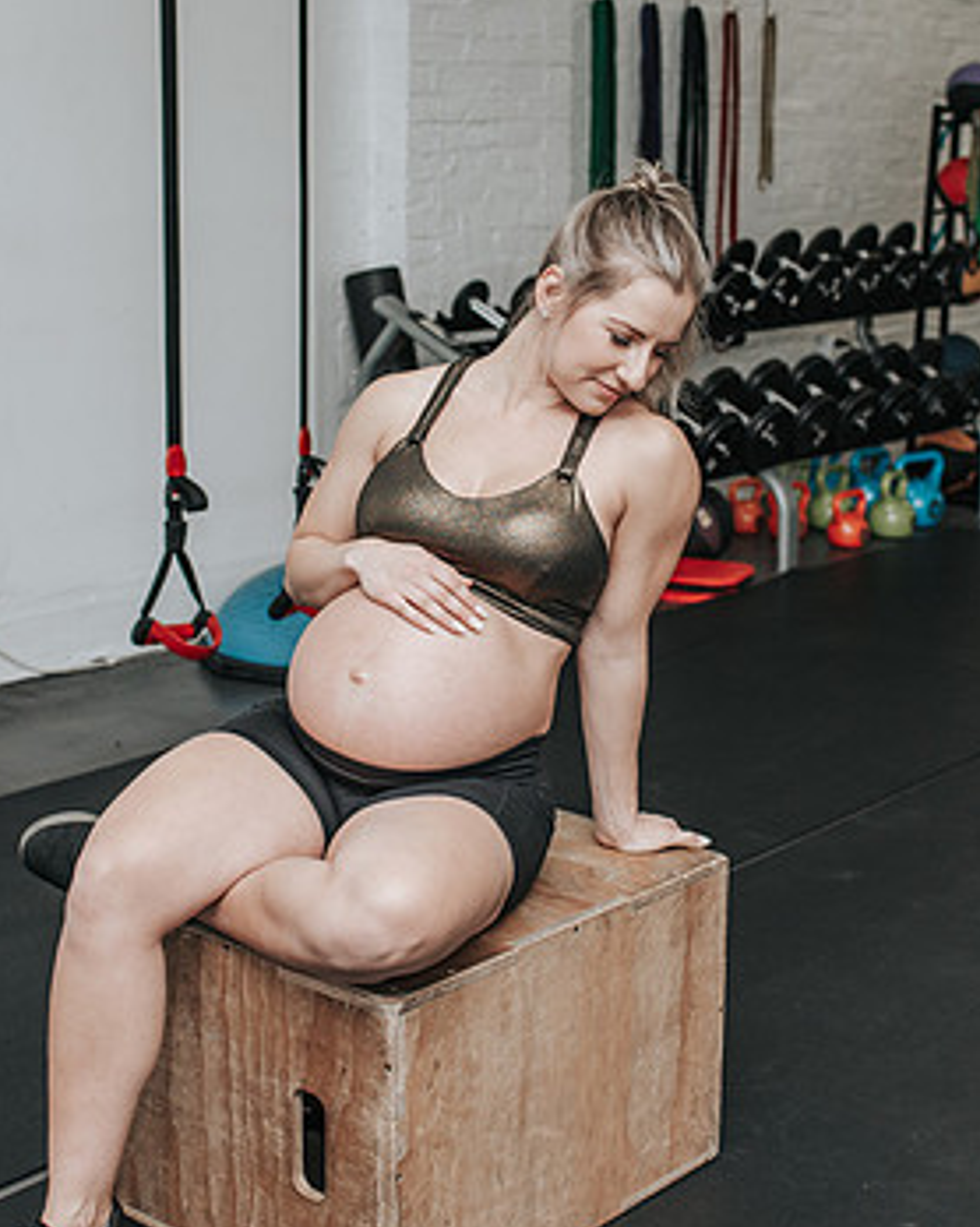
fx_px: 2250
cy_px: 505
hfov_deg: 24.6
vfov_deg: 30.4
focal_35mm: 62
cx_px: 488
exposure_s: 1/200
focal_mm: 35
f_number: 3.2
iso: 800
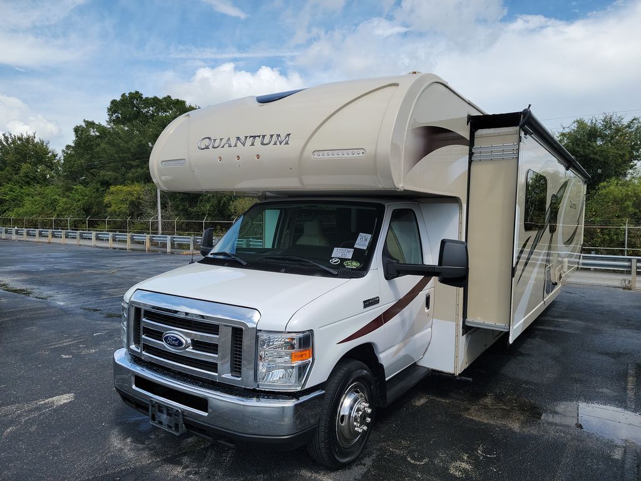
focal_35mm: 24
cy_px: 240
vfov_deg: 56.8
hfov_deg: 71.6
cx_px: 320
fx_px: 444
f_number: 1.8
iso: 50
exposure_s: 1/947
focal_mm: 6.7
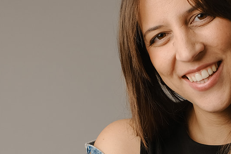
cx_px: 193
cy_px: 161
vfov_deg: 7.6
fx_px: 1149
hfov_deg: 11.4
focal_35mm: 179
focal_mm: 40.3
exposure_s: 1/125
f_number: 8
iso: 320
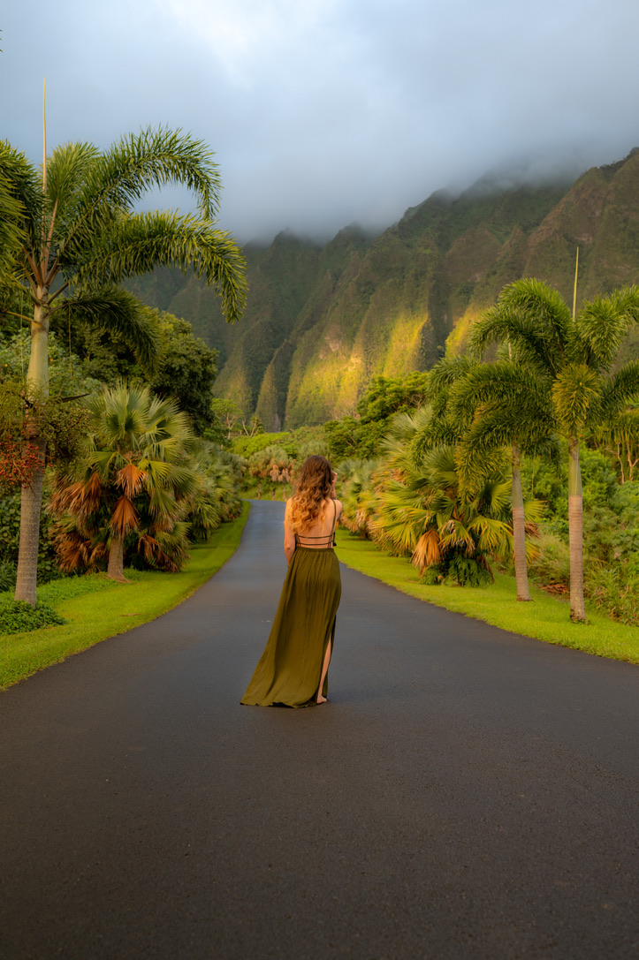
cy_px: 480
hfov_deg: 37.8
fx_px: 933
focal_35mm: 35
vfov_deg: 54.5
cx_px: 320
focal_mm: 35
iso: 400
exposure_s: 1/250
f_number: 4
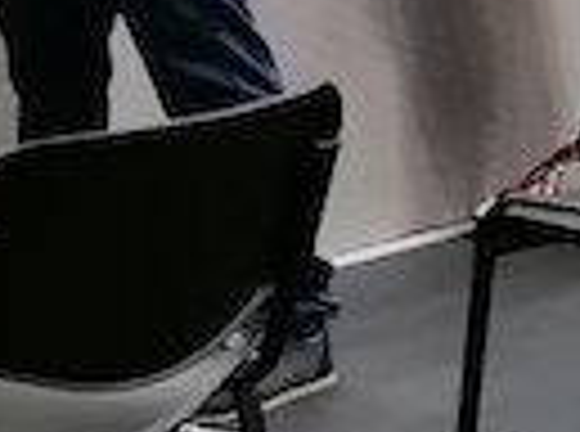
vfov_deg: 8.6
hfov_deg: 11.7
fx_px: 2807
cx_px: 549
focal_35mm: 168
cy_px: -162
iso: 100
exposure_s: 1/33.3
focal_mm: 5.4
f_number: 1.8
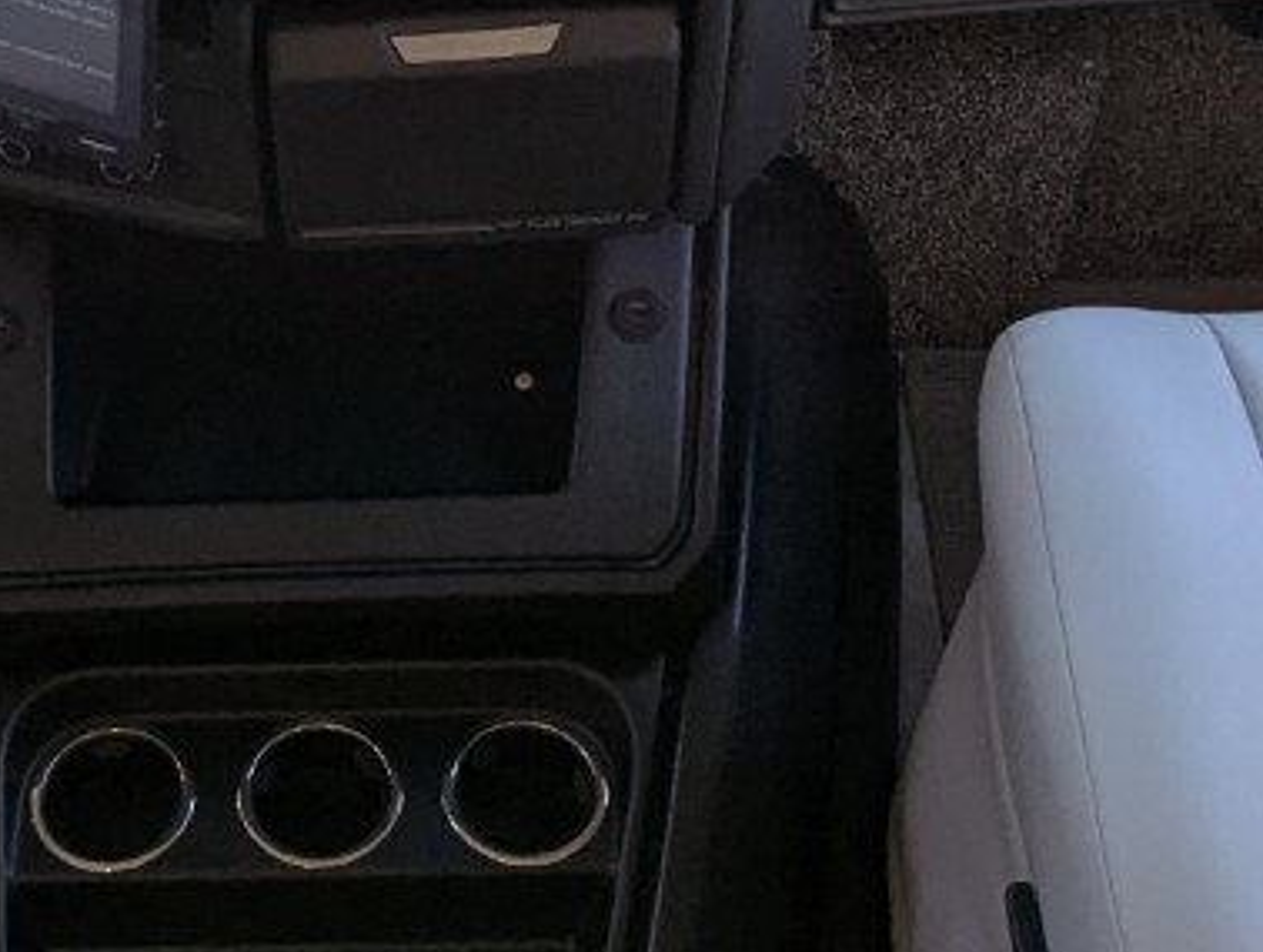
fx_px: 2157
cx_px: 336
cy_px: 274
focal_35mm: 59
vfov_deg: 24.7
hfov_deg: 32.1
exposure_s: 1/190
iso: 61
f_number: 2.2
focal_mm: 2.35
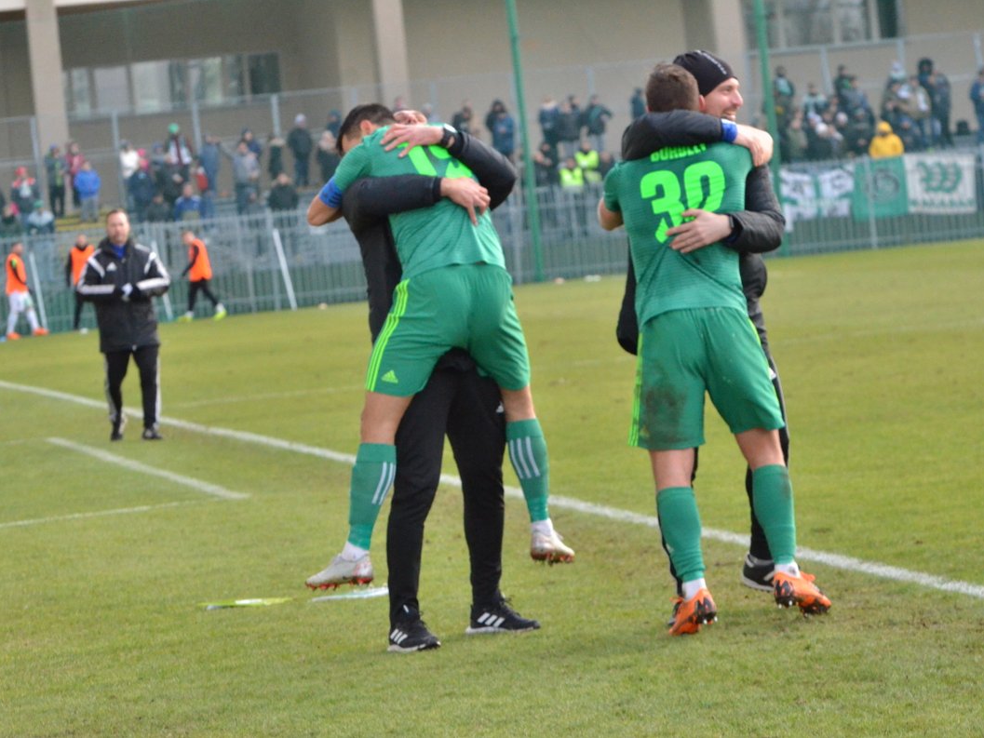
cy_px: 369
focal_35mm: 183
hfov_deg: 10.8
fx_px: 5203
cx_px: 528
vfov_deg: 8.1
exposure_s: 1/1000
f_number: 8
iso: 3200
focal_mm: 112
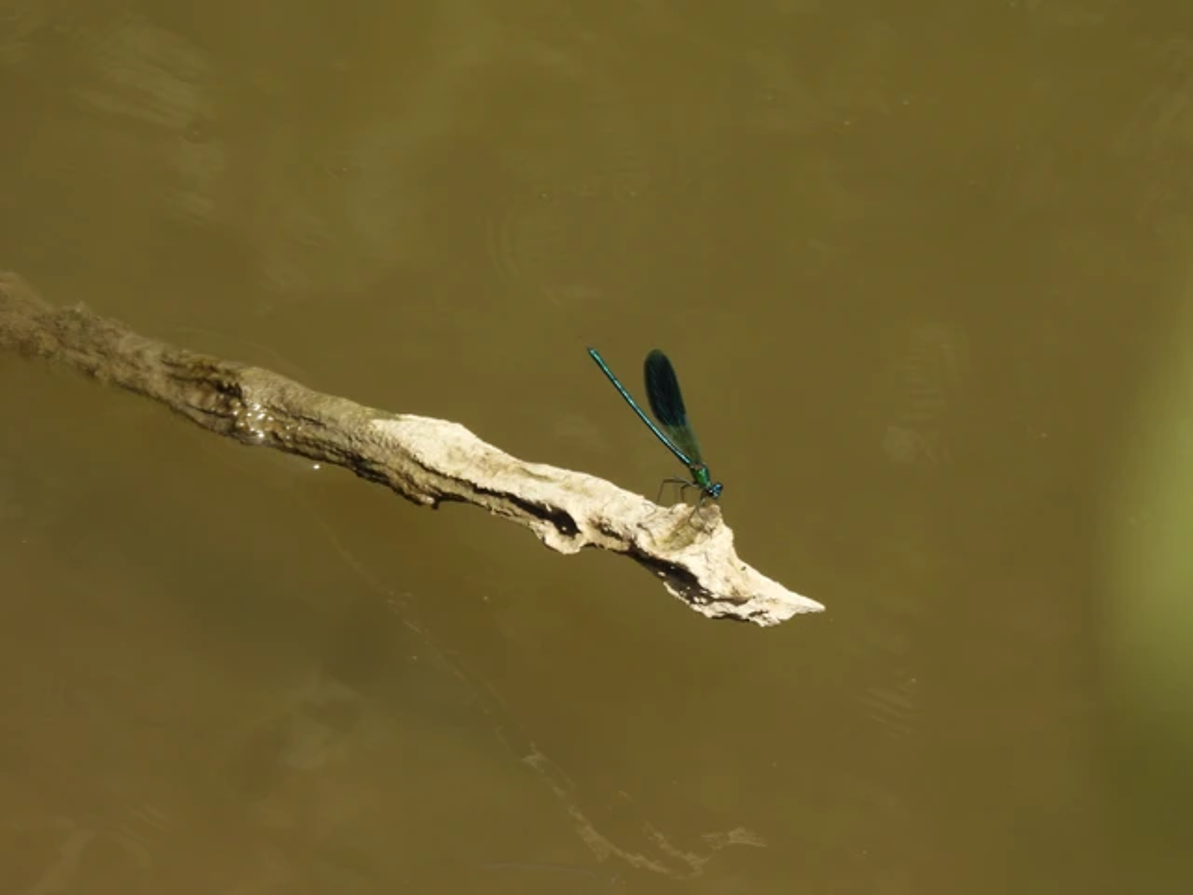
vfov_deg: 2.3
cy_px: 448
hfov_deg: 3.1
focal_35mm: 650
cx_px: 596
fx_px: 22401
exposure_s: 1/320
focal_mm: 116
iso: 100
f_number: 6.3
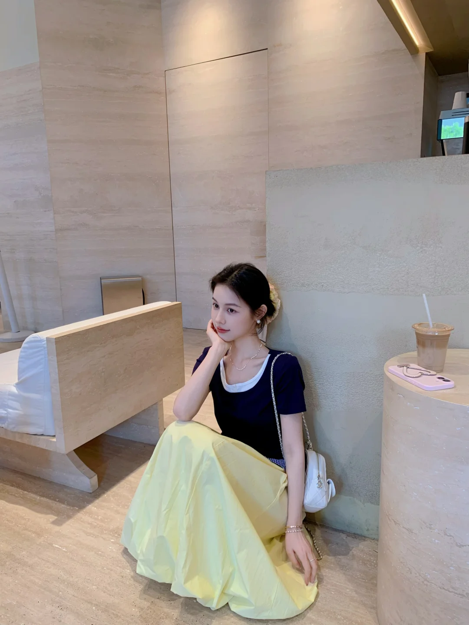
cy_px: 312
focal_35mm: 26
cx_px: 234
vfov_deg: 67.3
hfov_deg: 53.1
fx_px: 470
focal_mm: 4.25
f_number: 1.8
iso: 50
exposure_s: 1/122
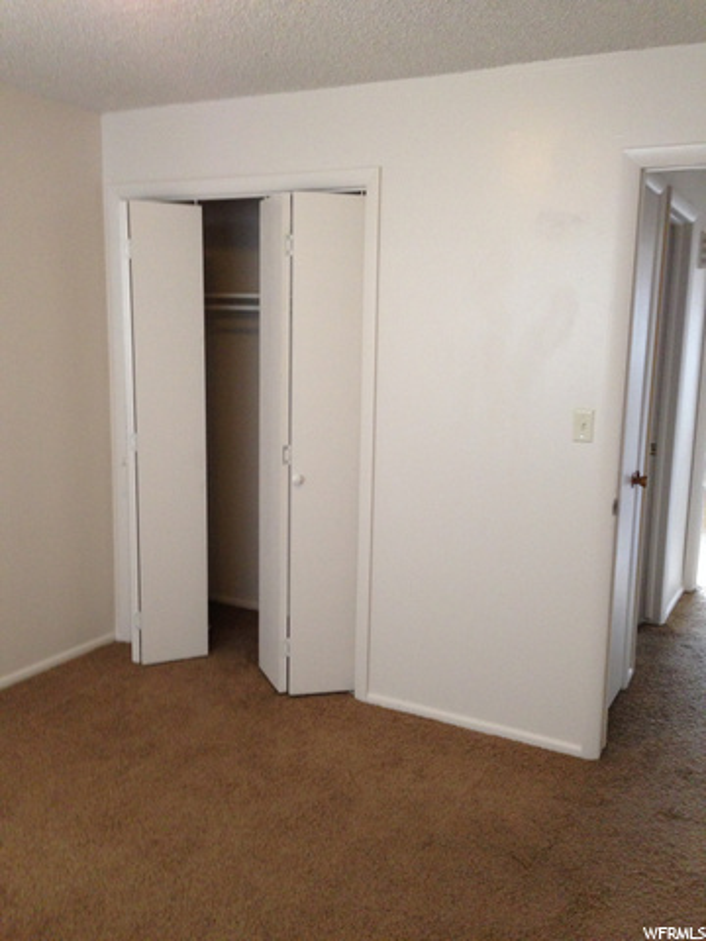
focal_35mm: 33
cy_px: 470
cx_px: 353
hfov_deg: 42.9
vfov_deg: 55.4
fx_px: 897
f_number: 2.4
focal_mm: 4.12
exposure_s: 1/20
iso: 250
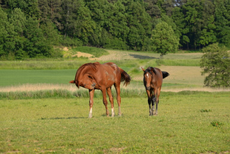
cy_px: 77
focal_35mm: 200
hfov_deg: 10.3
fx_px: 1278
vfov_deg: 6.9
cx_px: 115
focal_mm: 200
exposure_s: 1/500
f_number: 8
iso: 250
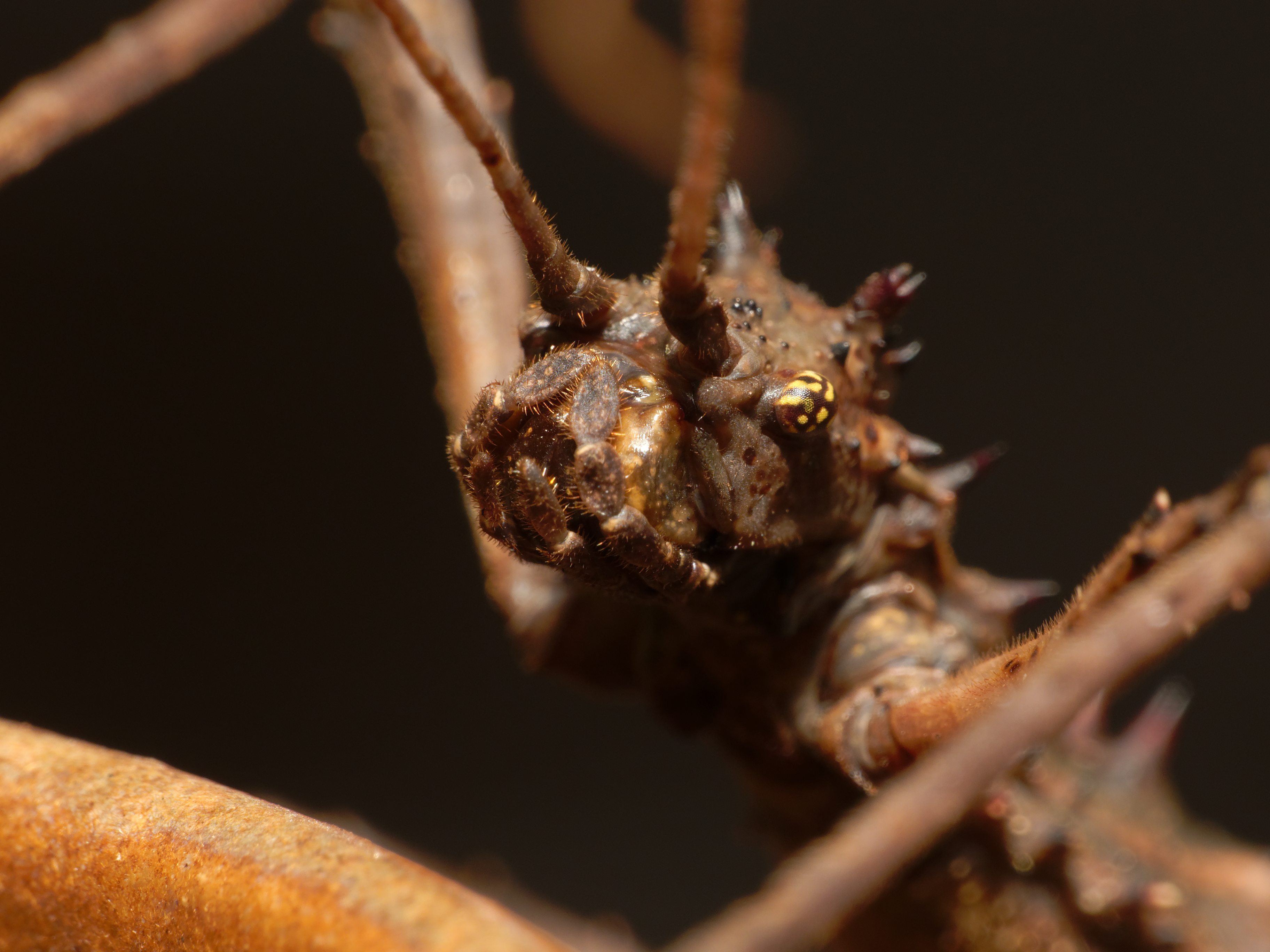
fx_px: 7338
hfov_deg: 9.9
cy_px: 476
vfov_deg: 7.4
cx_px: 635
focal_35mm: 200
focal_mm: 42.6
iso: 100
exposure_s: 1/125
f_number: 7.1
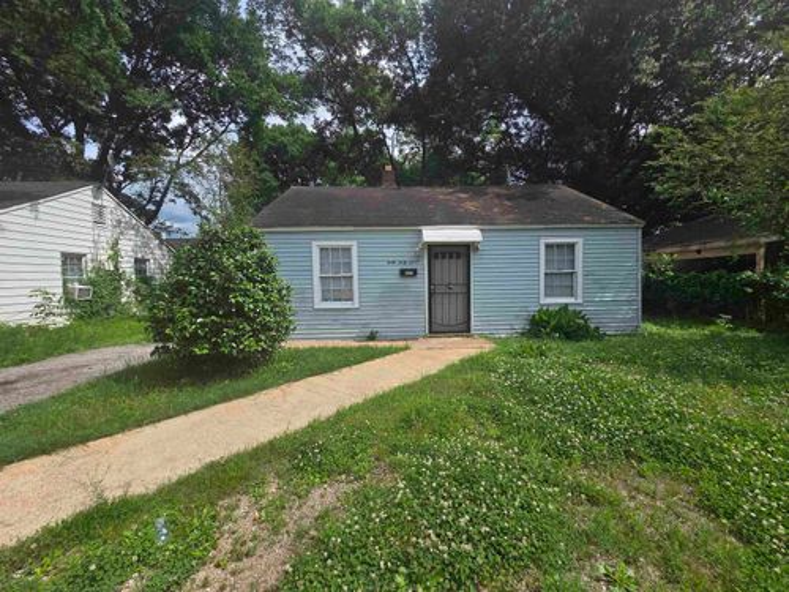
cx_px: 394
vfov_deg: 89.9
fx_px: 296
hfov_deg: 106.2
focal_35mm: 13
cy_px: 296
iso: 50
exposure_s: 1/1794
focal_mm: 2.2
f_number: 2.2
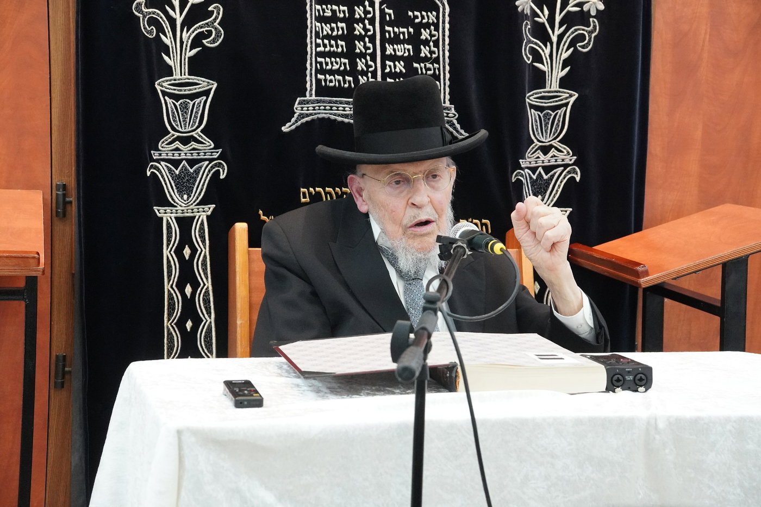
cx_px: 380
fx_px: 1585
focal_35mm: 75
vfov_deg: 18.2
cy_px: 254
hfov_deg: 27.0
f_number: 5.6
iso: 5000
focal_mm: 50
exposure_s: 1/250
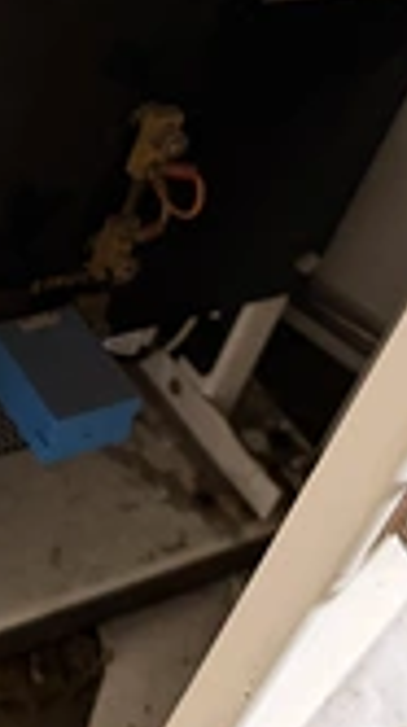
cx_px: -26
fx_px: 1212
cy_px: 153
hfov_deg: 18.4
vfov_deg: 32.5
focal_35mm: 63
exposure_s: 1/60
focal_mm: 6.76
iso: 500
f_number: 1.78
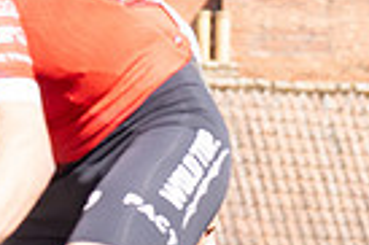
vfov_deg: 3.1
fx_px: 4535
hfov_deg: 4.5
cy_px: 163
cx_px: 997
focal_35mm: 443
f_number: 5
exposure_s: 1/1000
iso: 320
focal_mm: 70
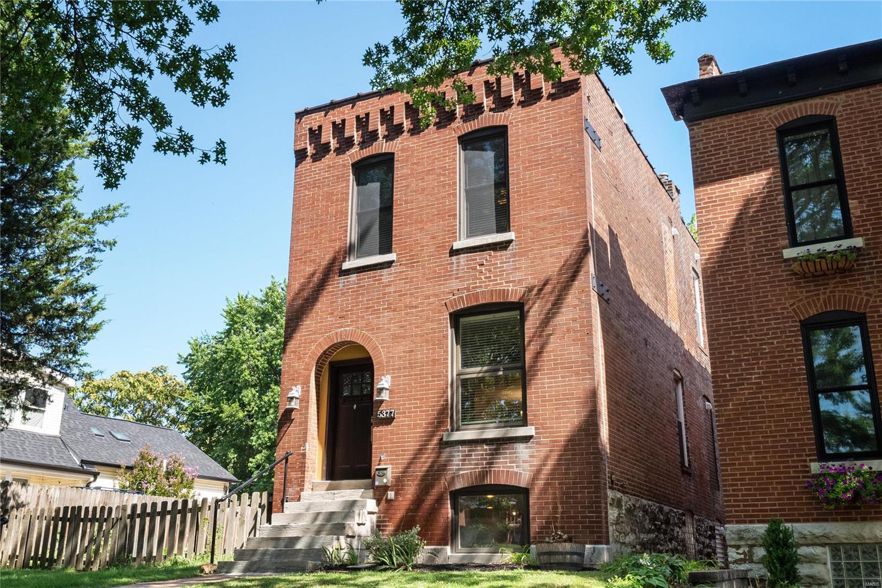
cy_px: 294
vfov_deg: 36.9
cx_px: 441
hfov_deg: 53.1
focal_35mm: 36
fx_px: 882
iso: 400
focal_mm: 18
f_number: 8
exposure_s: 1/320
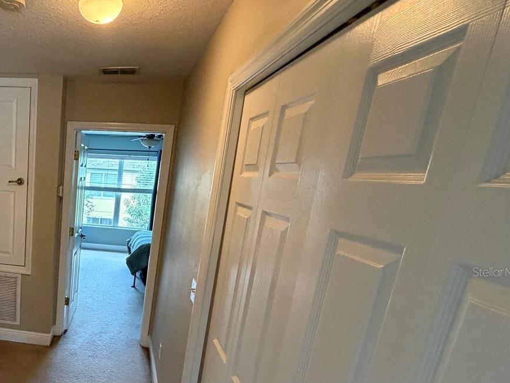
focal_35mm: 26
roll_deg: -3.3
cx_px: 55
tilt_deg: -15.2
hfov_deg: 58.1
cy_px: 272
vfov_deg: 51.5
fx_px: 383
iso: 500
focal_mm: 2.22
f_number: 2.2
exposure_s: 1/60
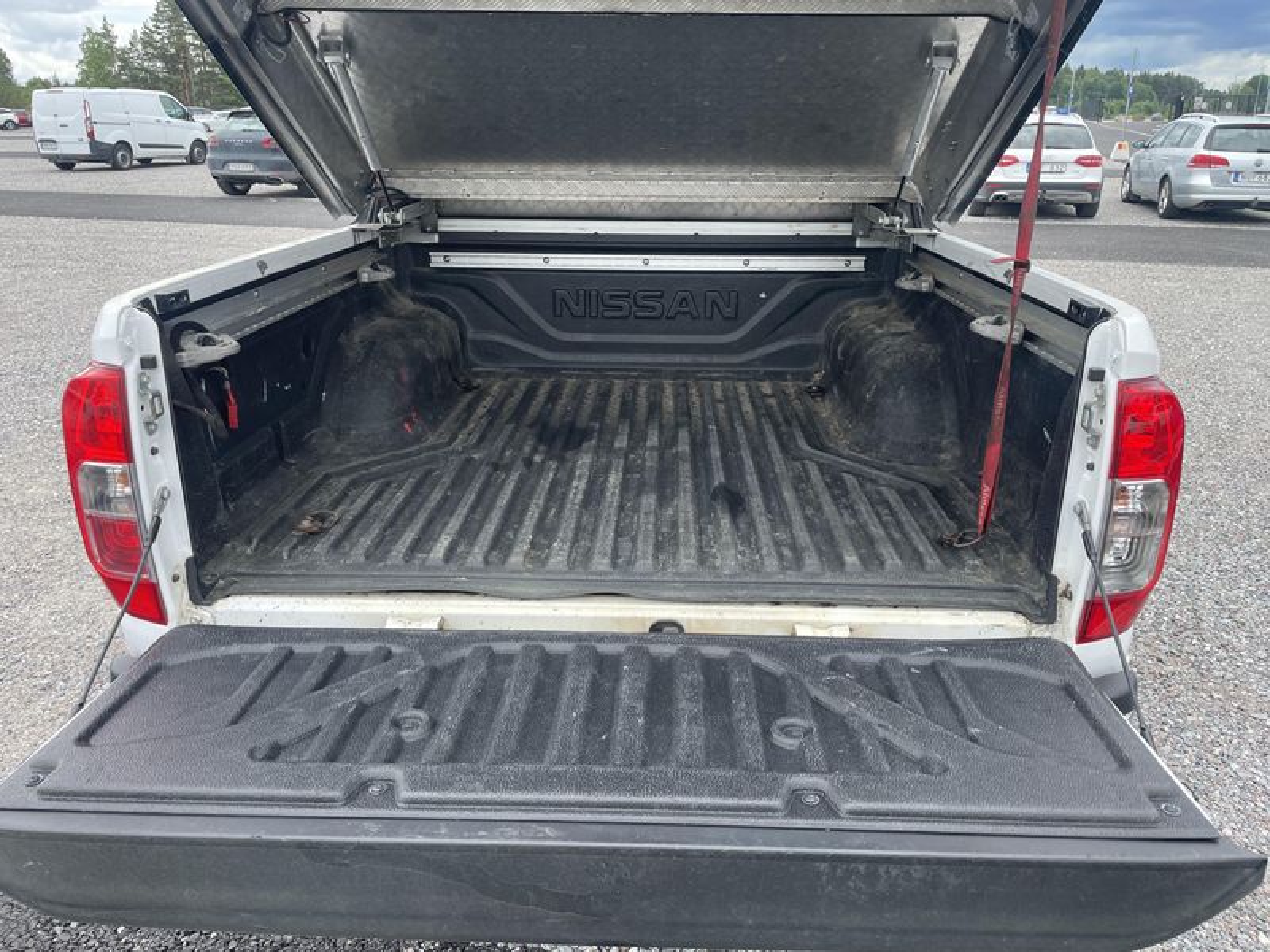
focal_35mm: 26
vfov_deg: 53.1
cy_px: 476
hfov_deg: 67.3
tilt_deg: -18.4
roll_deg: +1.2
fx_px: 954
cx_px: 635
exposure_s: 1/636
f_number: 1.6
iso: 32
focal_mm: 4.2
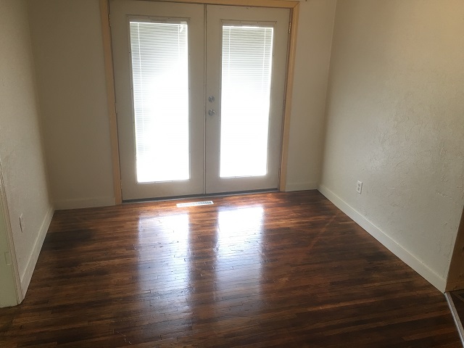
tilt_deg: -17.3
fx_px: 389
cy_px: 174
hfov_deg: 61.7
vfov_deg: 48.2
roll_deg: -1.5
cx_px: 232
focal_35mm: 29
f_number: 2.2
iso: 32
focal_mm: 4.15
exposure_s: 1/15
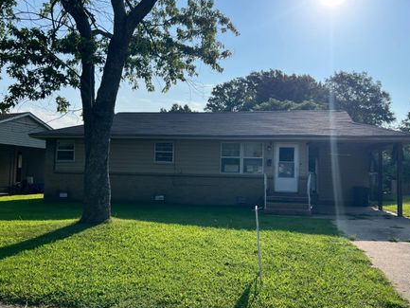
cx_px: 221
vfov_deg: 46.8
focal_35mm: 30
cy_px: 169
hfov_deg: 59.9
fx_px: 355
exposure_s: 1/4831
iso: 50
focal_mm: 5.7
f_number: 1.5
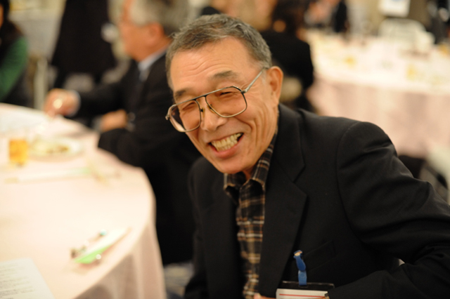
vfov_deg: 27.0
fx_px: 625
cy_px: 150
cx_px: 225
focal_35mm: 50
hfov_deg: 39.6
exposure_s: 1/100
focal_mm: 50
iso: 2200
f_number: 2.8
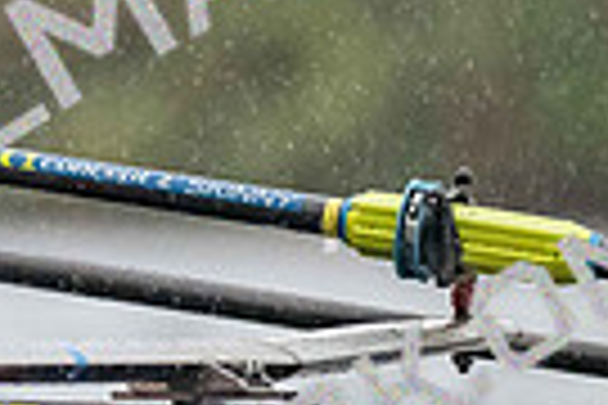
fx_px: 43519
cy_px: -88
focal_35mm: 2577
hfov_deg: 0.8
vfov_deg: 0.5
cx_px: -667
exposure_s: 1/2500
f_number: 4
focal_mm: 600
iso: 5600
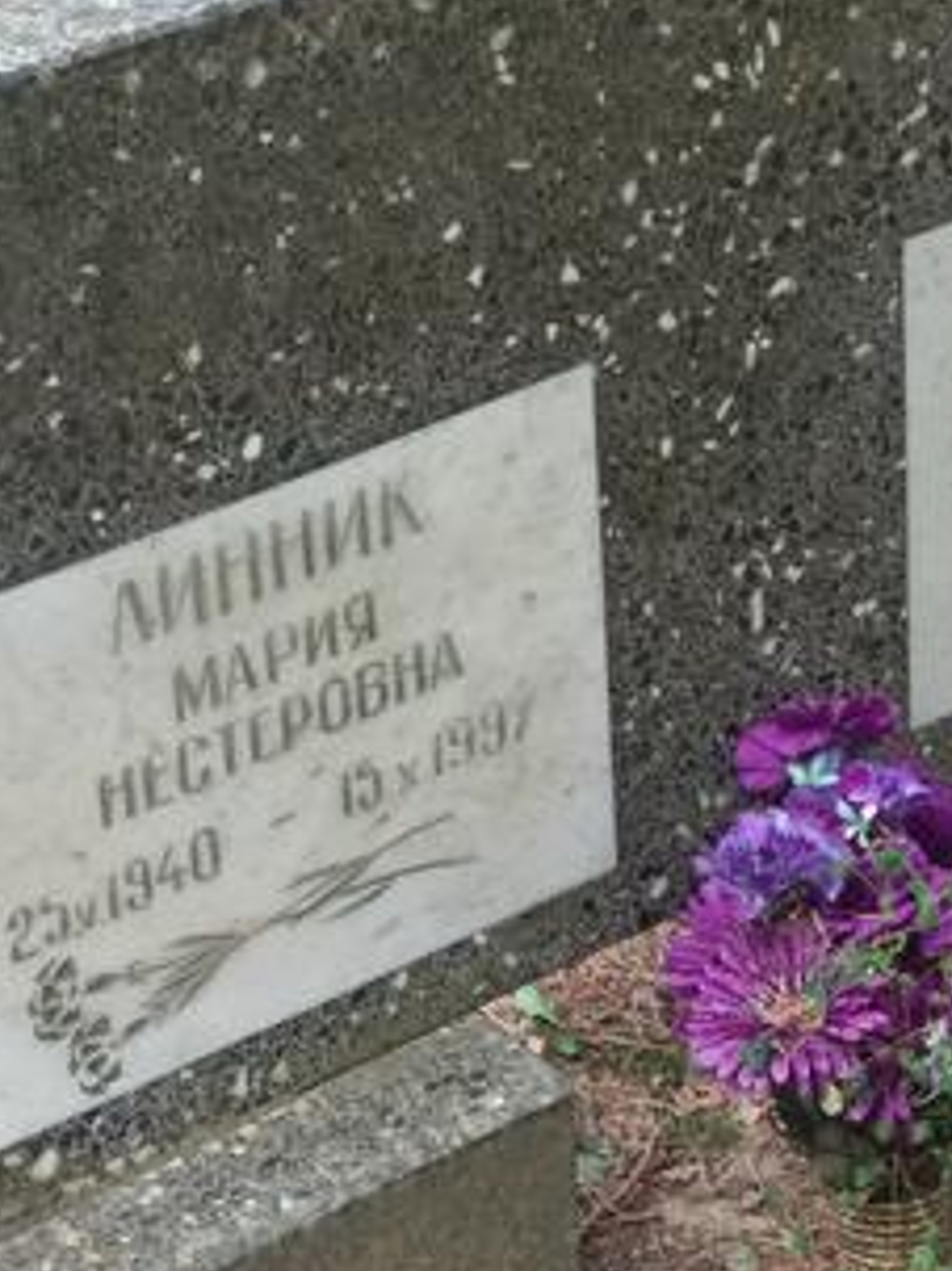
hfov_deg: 14.2
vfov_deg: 19.1
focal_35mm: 103
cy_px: 701
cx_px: 877
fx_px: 3780
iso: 500
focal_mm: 5.99
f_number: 2.6
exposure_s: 1/60
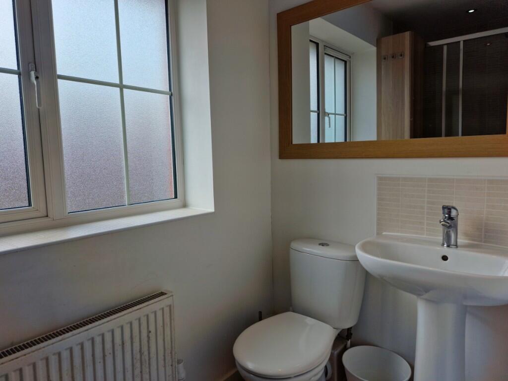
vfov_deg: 58.9
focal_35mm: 23
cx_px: 254
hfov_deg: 73.9
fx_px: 338
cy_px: 190
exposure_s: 1/516
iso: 50
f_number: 1.8
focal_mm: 6.4
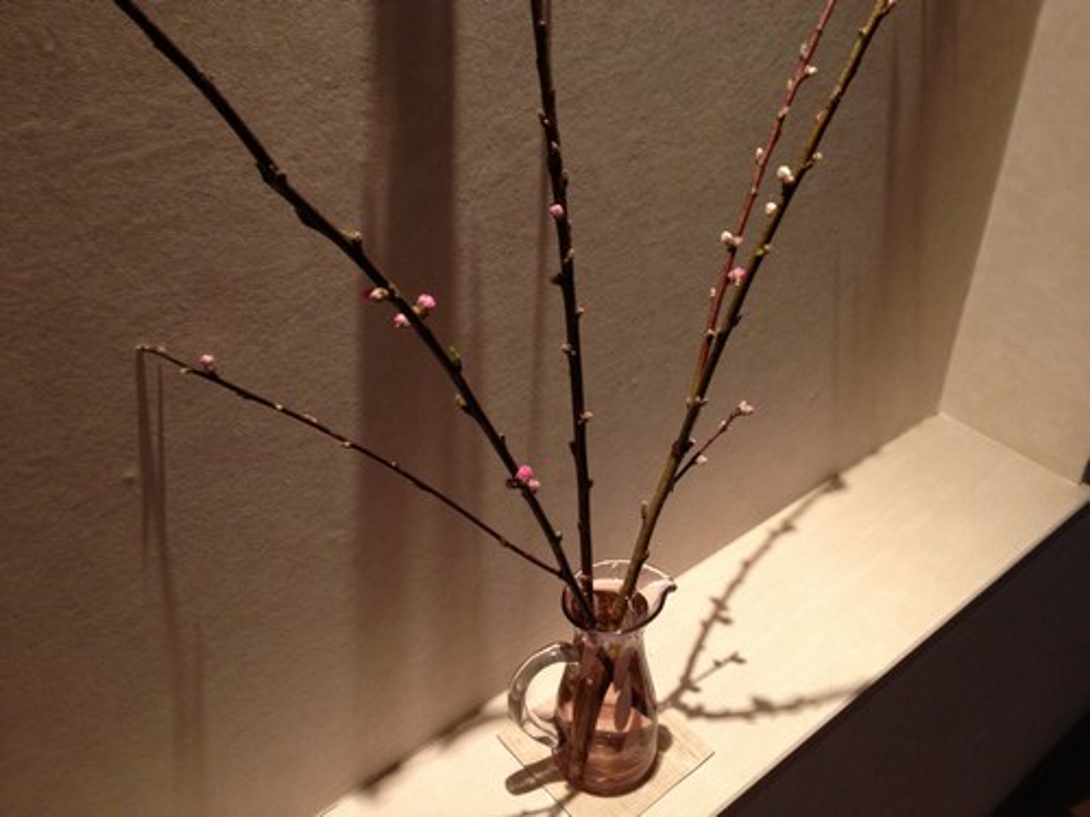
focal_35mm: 35
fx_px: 1102
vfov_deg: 40.7
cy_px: 408
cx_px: 545
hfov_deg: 52.6
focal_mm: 4.28
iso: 125
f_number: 2.4
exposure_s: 1/20
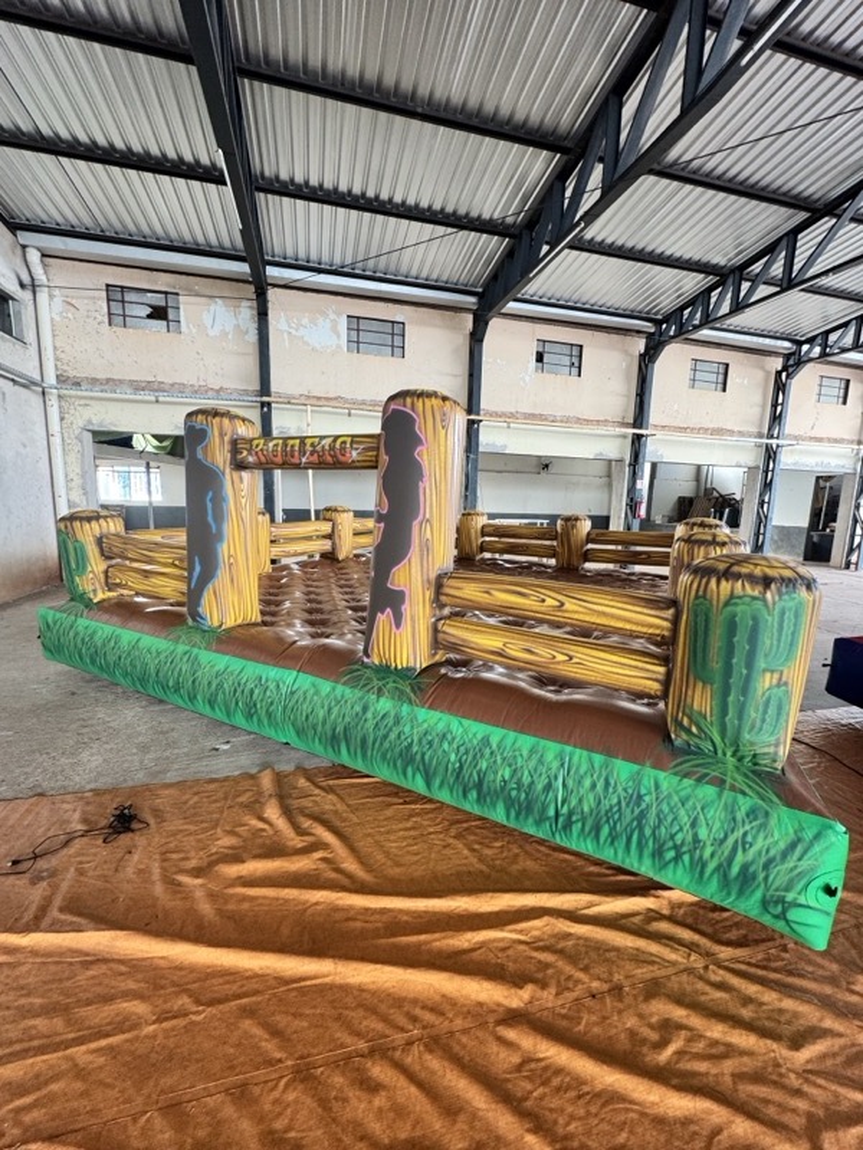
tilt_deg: -10.2
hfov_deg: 85.7
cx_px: 432
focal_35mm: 14
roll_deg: -1.0
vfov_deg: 102.1
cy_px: 575
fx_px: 465
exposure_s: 1/99
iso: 160
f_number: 2.2
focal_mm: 2.22
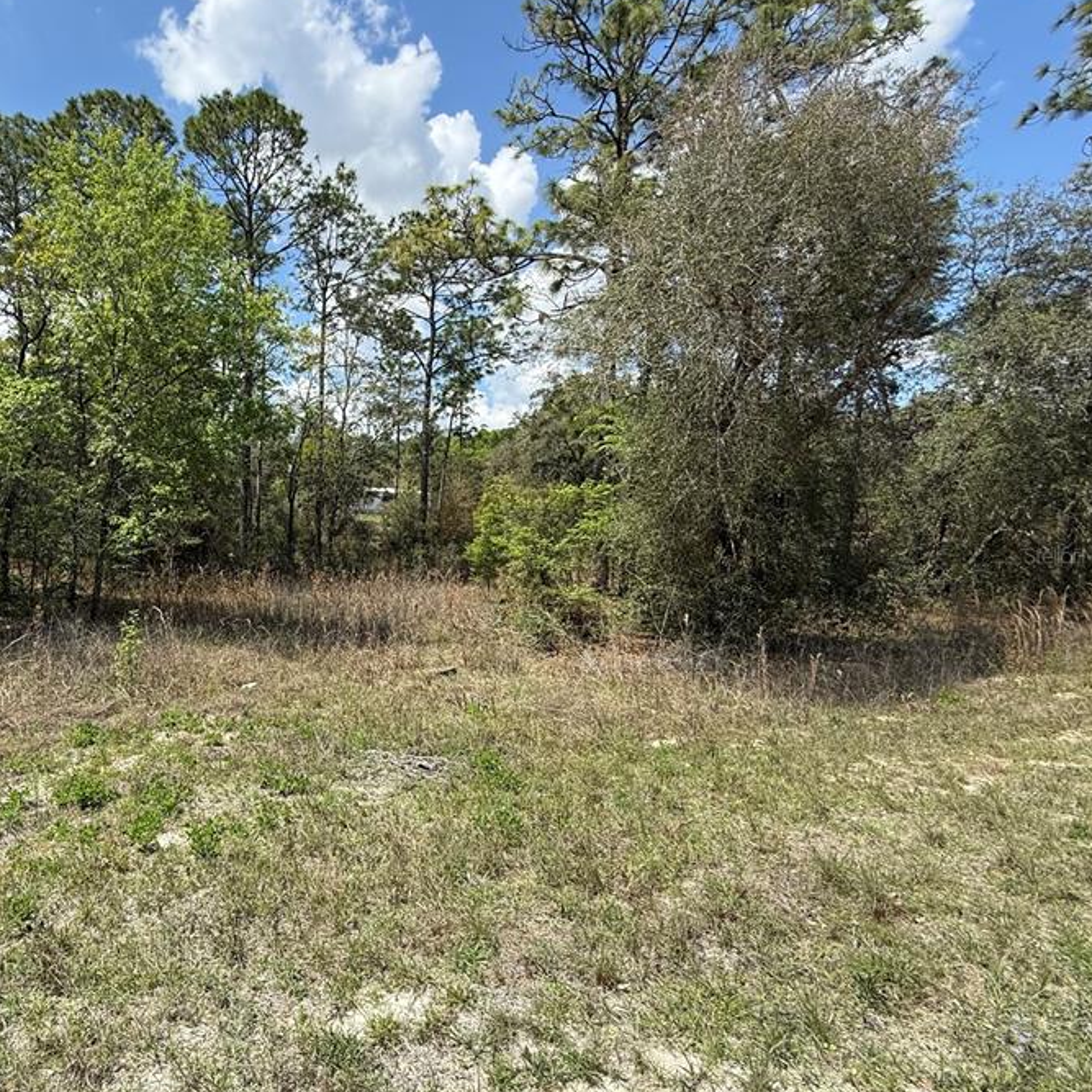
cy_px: 555
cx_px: 285
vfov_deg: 77.7
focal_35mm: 19
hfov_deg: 72.8
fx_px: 678
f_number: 2.2
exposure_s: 1/1167
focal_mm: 2.22
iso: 50
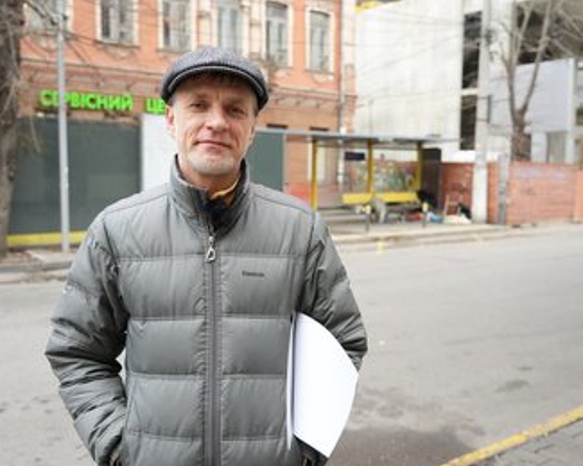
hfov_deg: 49.1
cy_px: 234
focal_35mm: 37
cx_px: 291
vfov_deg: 40.1
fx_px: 638
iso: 800
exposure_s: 1/200
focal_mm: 32
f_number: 4
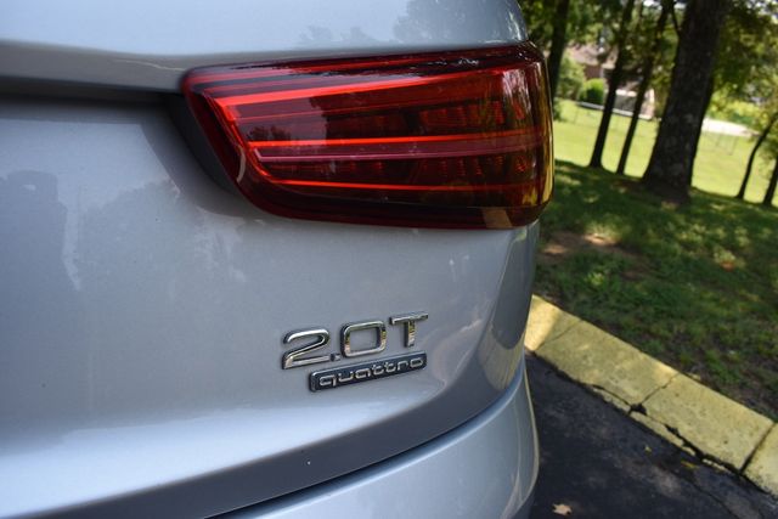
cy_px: 260
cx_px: 389
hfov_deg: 61.9
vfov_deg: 43.6
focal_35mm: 30
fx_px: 648
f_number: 7.1
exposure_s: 1/250
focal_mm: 20
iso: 200
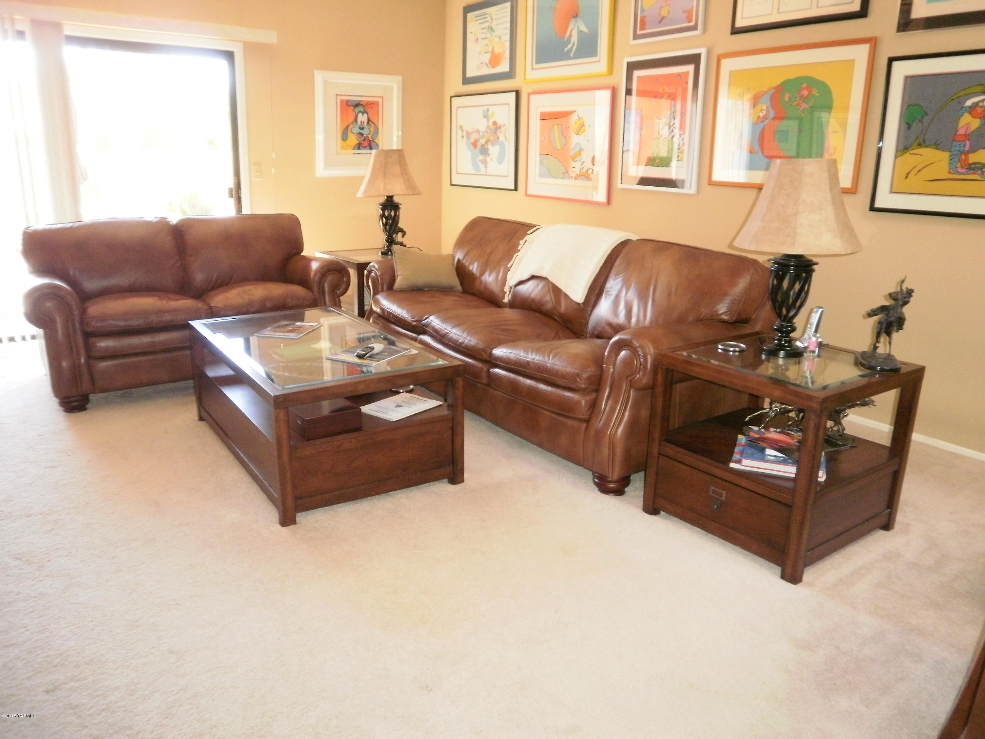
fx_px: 740
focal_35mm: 26
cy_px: 370
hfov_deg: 67.3
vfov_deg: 53.1
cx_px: 492
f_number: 2.6
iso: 250
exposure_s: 1/25
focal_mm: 4.65
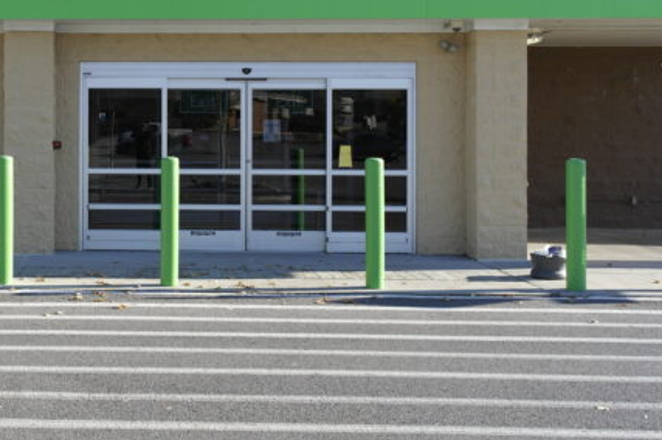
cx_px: 93
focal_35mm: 54
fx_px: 992
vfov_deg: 24.8
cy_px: 115
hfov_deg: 35.2
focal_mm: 20
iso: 100
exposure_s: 1/200
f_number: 5.6
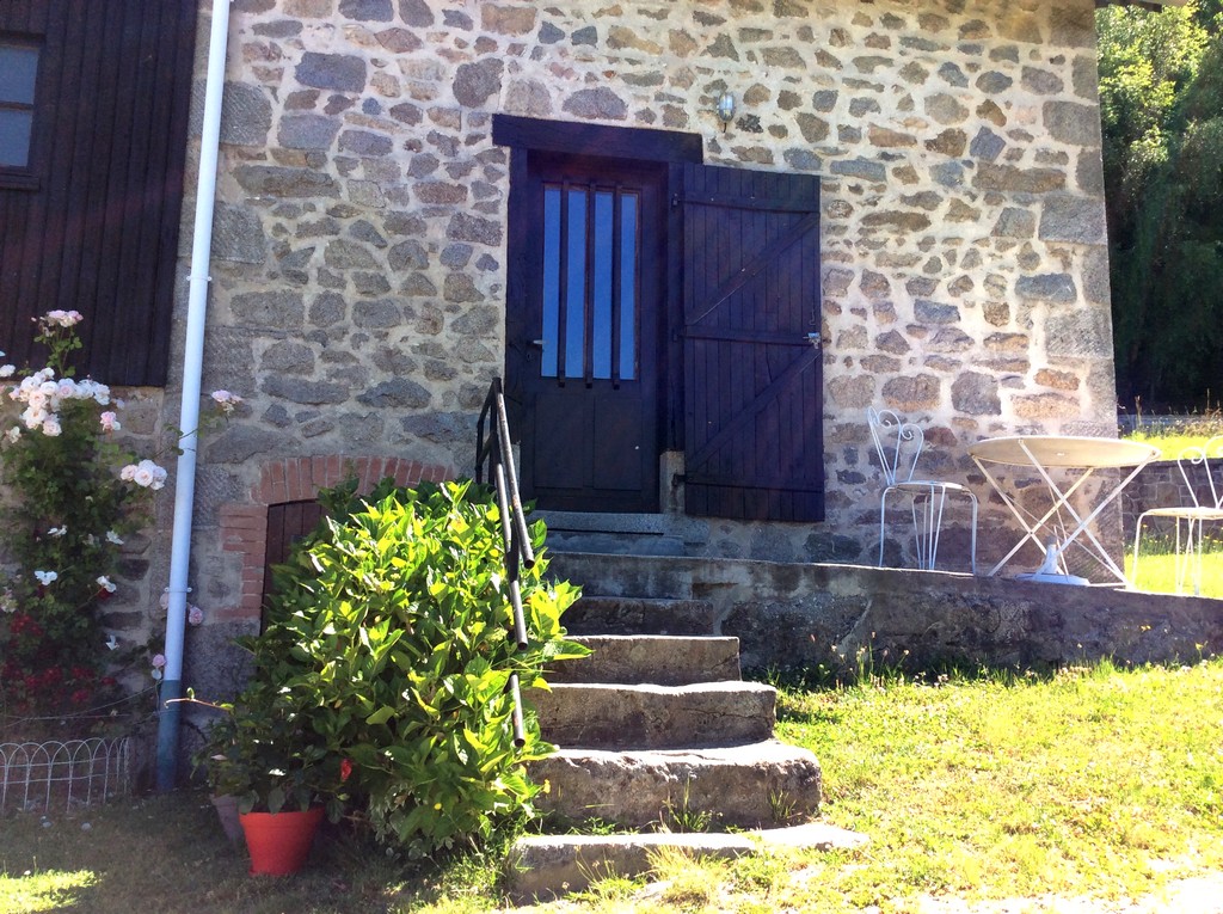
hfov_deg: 56.9
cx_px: 612
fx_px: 1129
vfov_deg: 44.1
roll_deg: -0.2
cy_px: 457
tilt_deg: +8.7
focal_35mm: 32
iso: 32
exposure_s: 1/489
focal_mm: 3.3
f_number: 2.4
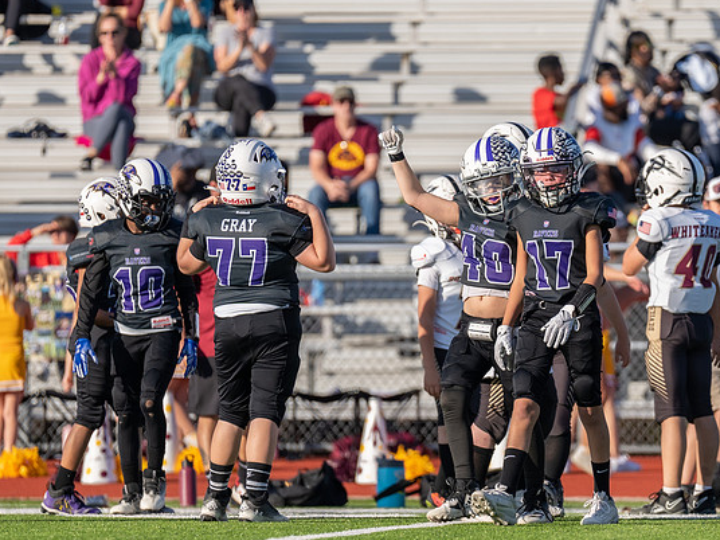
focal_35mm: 499
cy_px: 341
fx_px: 10379
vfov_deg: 3.0
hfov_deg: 4.0
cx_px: 525
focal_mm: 200
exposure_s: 1/1600
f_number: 2.8
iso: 100
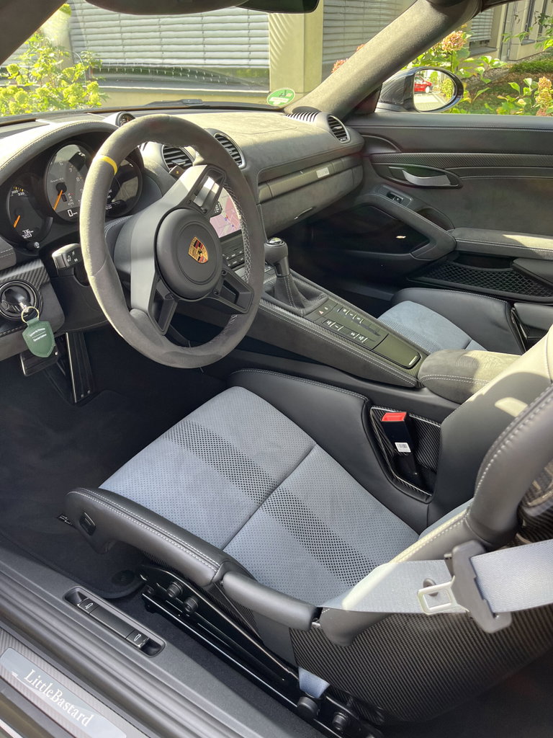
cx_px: 276
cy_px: 369
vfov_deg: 67.3
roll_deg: -0.3
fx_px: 554
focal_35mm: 26
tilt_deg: -32.3
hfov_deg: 53.1
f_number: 1.6
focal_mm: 5.1
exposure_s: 1/122
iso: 80
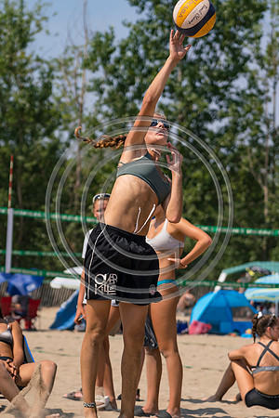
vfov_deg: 13.9
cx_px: 140
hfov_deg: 9.3
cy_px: 209
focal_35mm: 148
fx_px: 1720
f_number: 4
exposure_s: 1/2500
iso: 200
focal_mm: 99
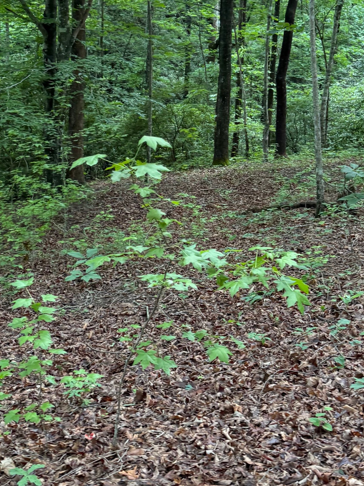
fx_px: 841
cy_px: 159
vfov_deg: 31.9
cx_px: 200
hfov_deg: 24.4
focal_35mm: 60
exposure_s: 1/115
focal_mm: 6.76
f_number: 1.78
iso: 200
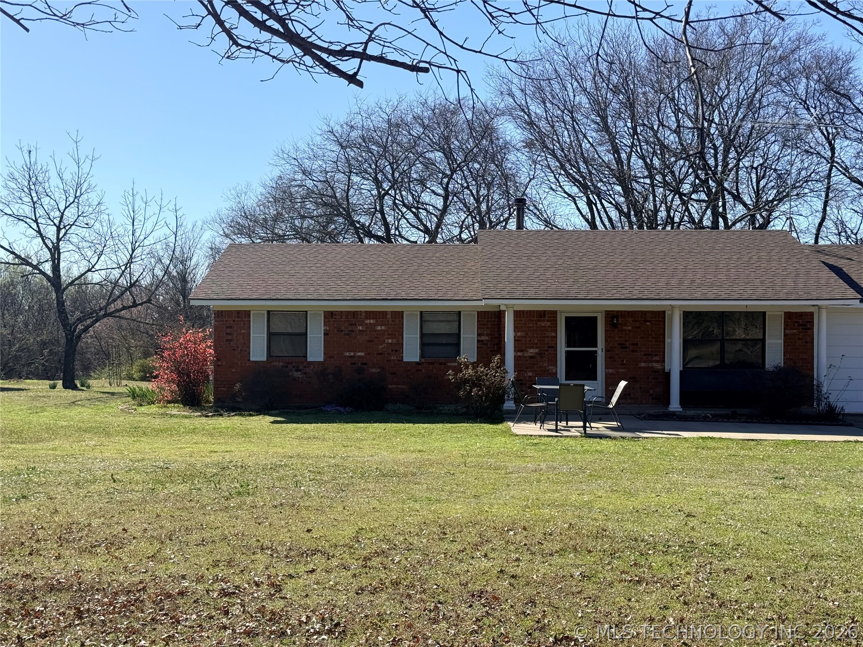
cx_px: 432
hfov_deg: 39.7
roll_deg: -0.7
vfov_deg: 30.3
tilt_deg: +0.2
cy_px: 324
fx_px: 1197
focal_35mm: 48
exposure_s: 1/3891
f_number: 1.78
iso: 64
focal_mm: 6.76
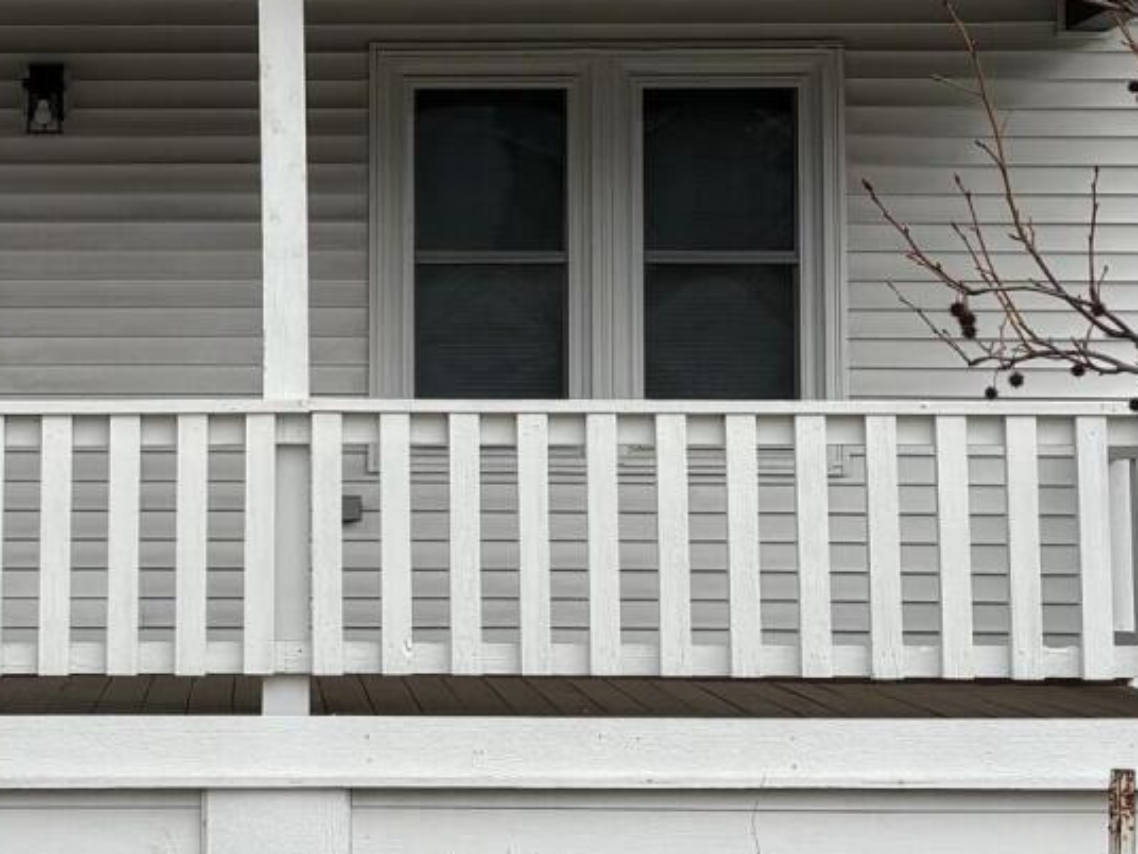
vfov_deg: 15.1
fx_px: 3189
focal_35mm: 97
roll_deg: -0.2
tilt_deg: +6.9
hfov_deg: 20.0
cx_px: 246
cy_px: 138
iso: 50
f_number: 1.6
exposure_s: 1/3279
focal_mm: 5.96
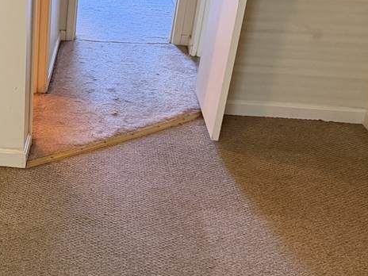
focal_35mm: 53
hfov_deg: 33.3
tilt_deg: -27.8
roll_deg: +0.5
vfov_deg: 27.4
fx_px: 563
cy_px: 170
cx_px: 6
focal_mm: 6.76
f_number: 1.78
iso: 640
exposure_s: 1/60
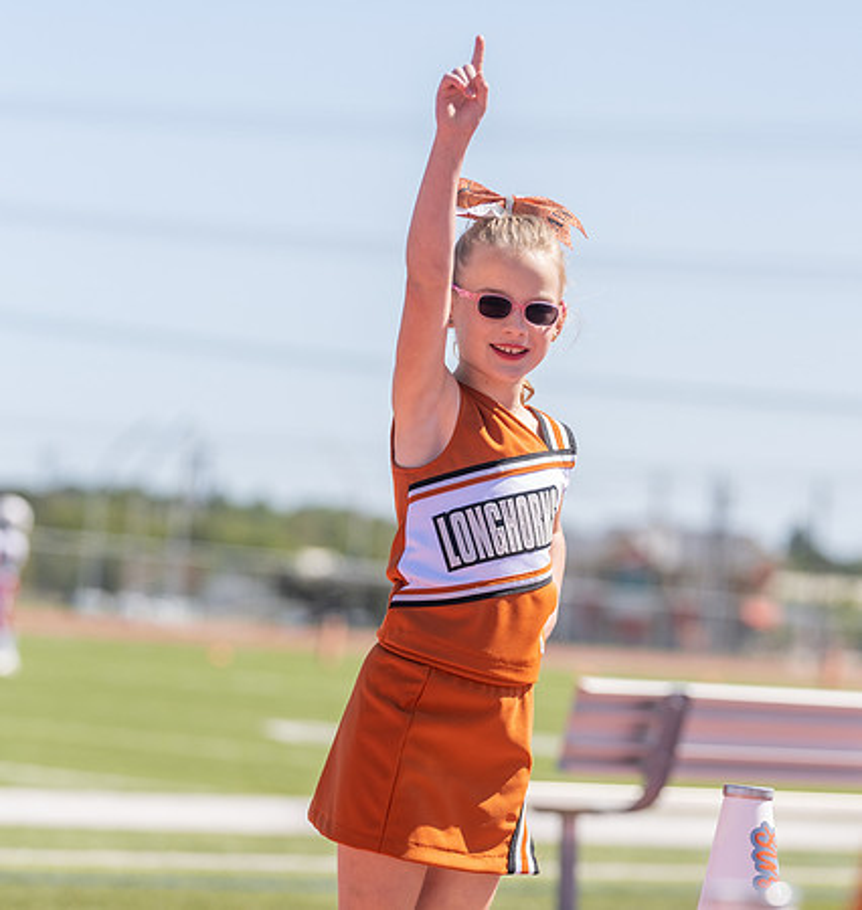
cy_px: 448
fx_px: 5824
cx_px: 464
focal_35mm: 201
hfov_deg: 8.5
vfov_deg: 8.9
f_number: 4
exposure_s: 1/1000
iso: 125
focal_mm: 151
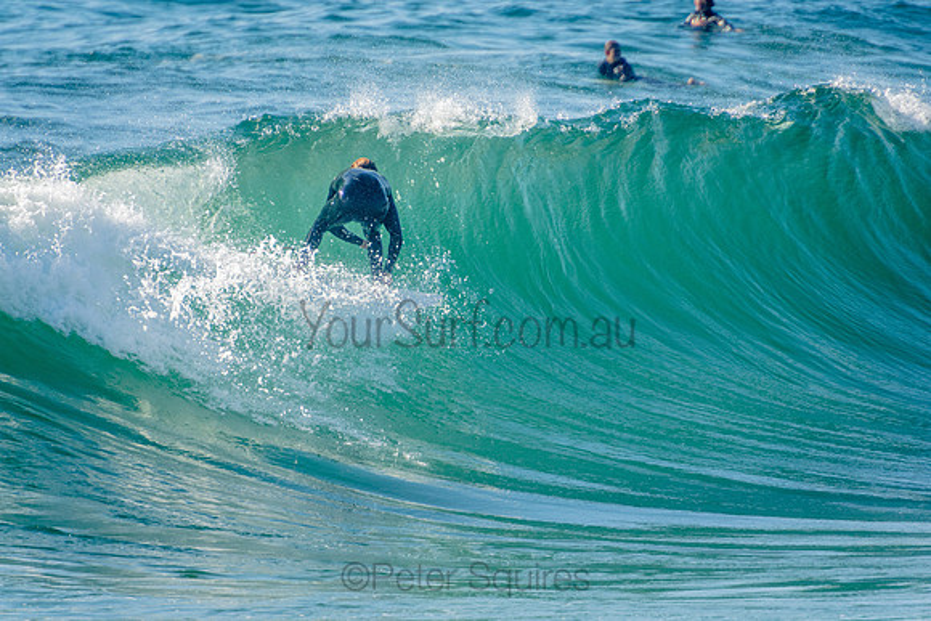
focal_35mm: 600
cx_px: 466
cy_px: 310
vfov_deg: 2.3
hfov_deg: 3.4
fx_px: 15520
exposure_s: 1/1250
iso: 320
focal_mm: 400
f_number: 5.6
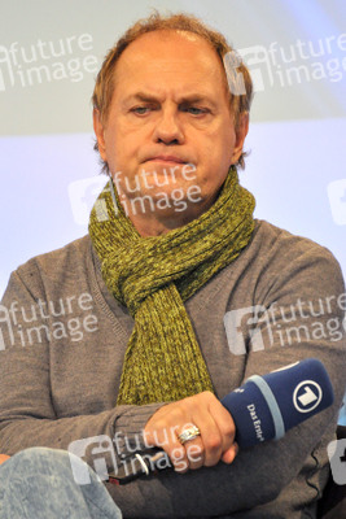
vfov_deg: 5.1
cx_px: 173
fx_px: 5833
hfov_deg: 3.4
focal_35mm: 405
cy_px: 260
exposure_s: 1/200
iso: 2500
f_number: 5.6
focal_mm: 270
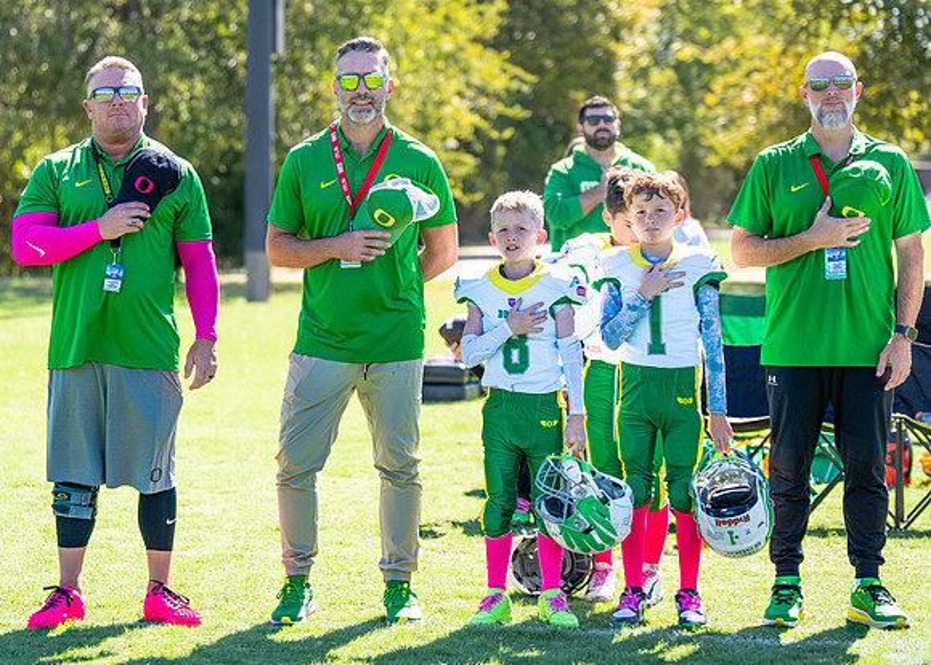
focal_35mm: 121
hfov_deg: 16.5
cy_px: 310
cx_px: 349
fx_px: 3209
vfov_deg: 11.8
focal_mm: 95
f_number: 2.8
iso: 160
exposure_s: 1/1250
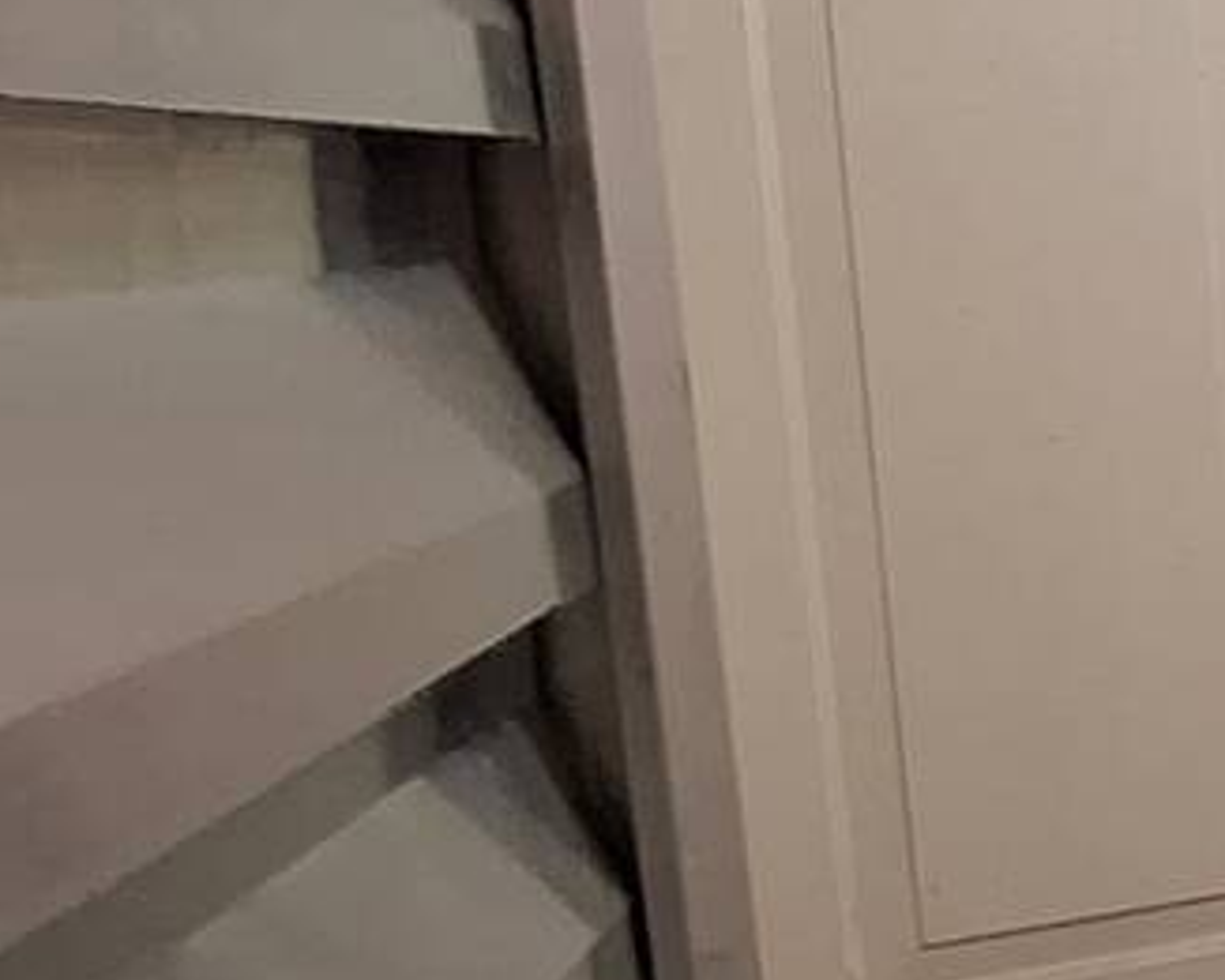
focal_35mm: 56
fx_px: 2031
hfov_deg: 19.7
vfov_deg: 27.1
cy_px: 406
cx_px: 2401
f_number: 2.2
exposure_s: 1/24
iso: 200
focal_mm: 1.74
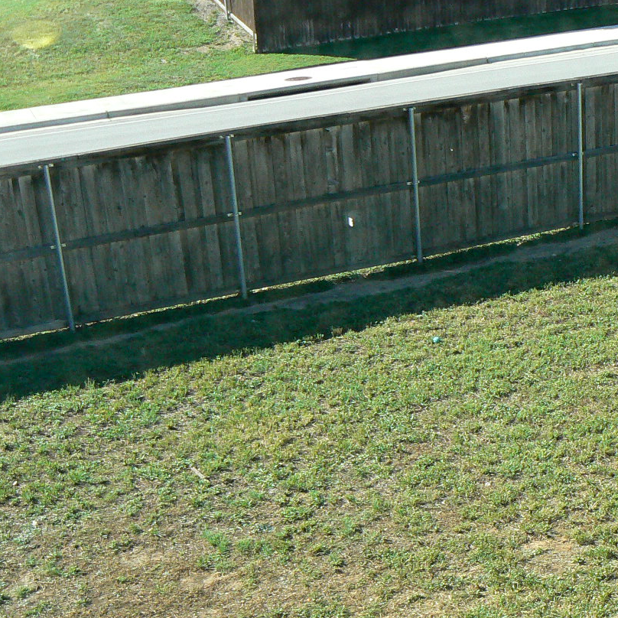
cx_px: 516
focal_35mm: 63
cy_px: 444
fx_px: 1272
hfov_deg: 26.7
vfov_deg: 27.0
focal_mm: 6
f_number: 3.6
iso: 200
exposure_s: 1/500
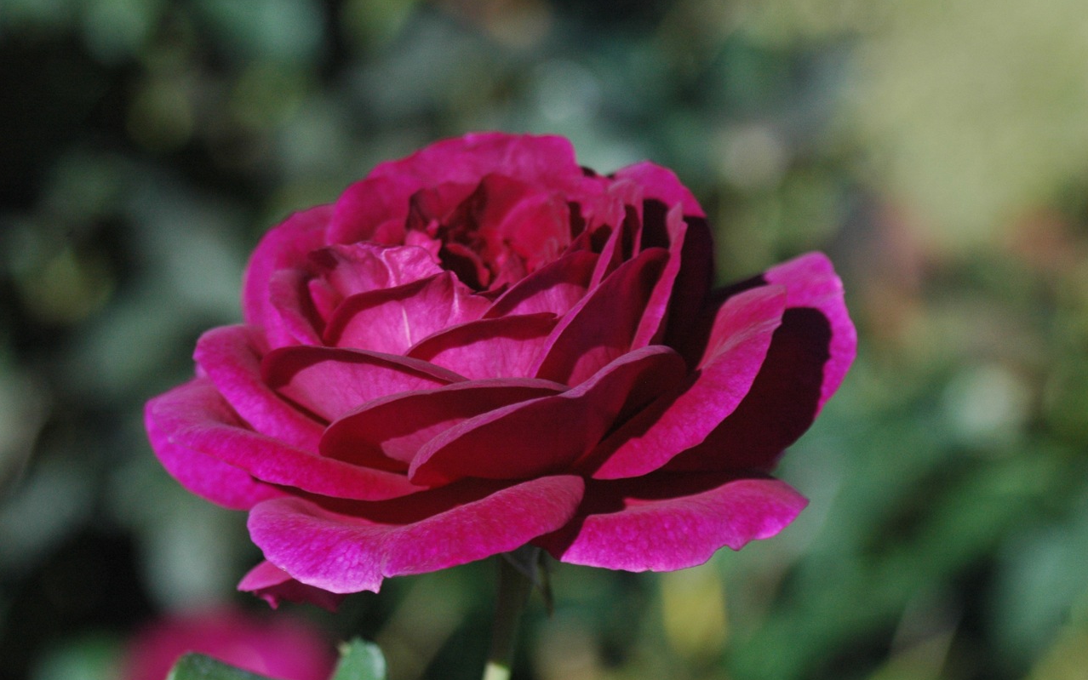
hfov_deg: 13.7
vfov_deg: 8.6
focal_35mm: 153
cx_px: 544
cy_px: 330
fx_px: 4537
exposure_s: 1/500
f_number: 8
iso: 800
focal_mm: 100
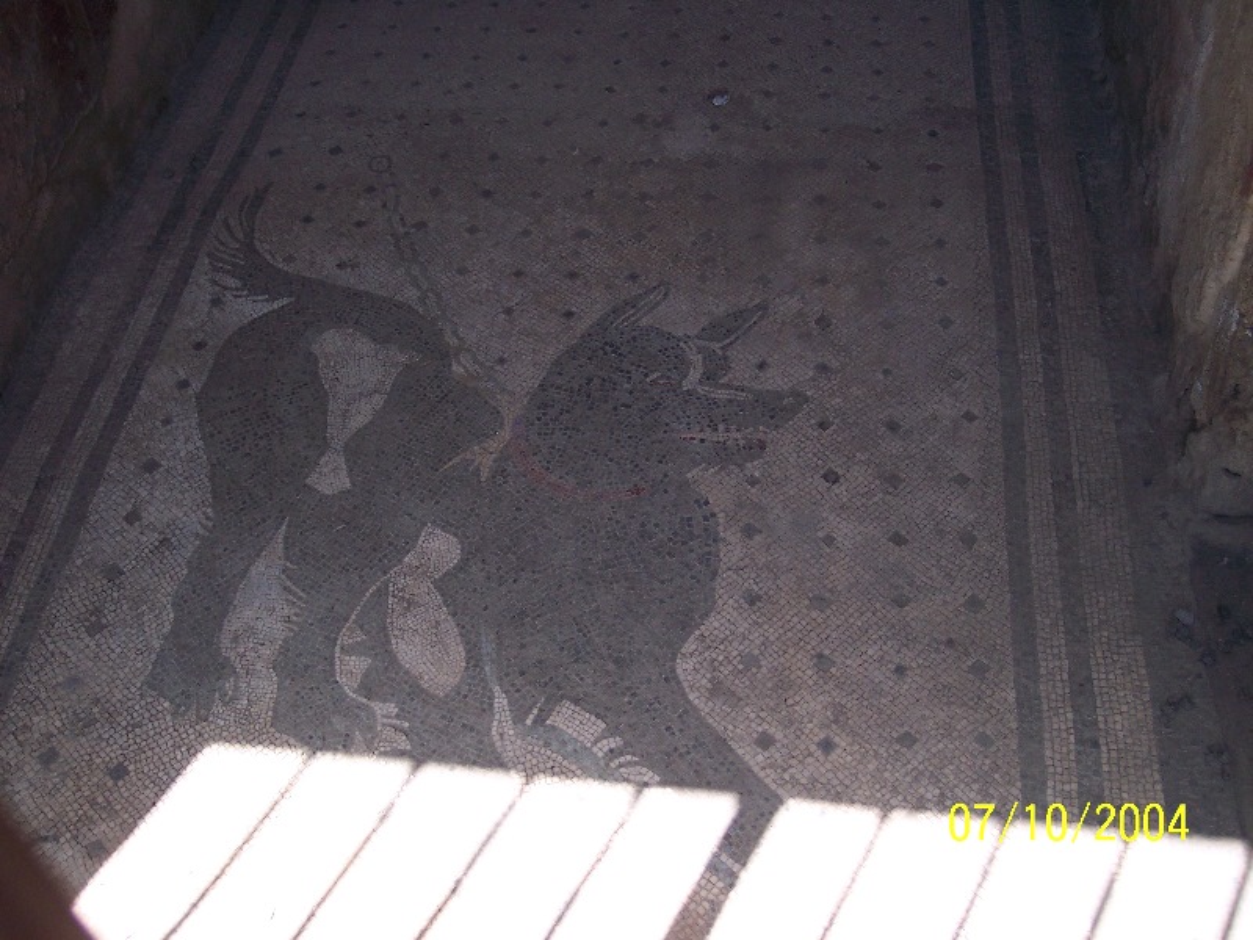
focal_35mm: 38
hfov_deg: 49.0
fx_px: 1375
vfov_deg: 37.7
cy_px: 470
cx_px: 626
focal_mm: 8
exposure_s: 1/500
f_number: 2.8
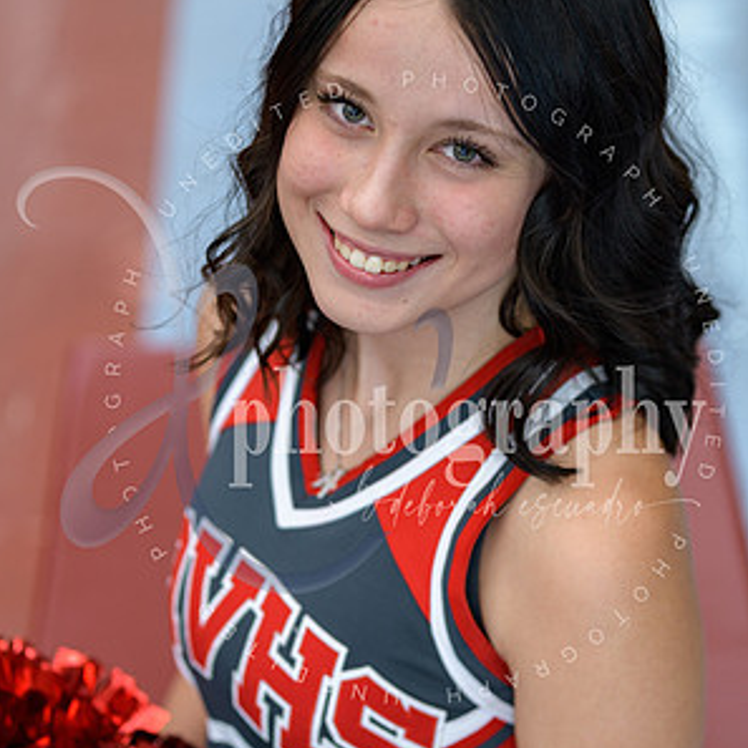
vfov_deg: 19.3
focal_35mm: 90
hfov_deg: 19.3
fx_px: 2200
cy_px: 380
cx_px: 373
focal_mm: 70
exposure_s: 1/125
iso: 250
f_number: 2.8
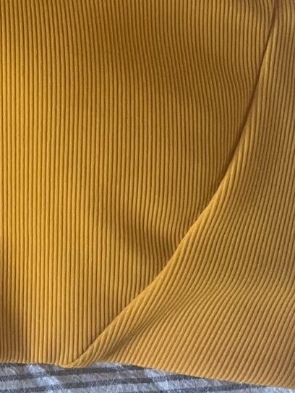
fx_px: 1112
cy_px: -98
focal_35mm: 98
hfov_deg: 14.0
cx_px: -172
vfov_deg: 18.8
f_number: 1.6
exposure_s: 1/60
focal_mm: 5.1
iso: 400
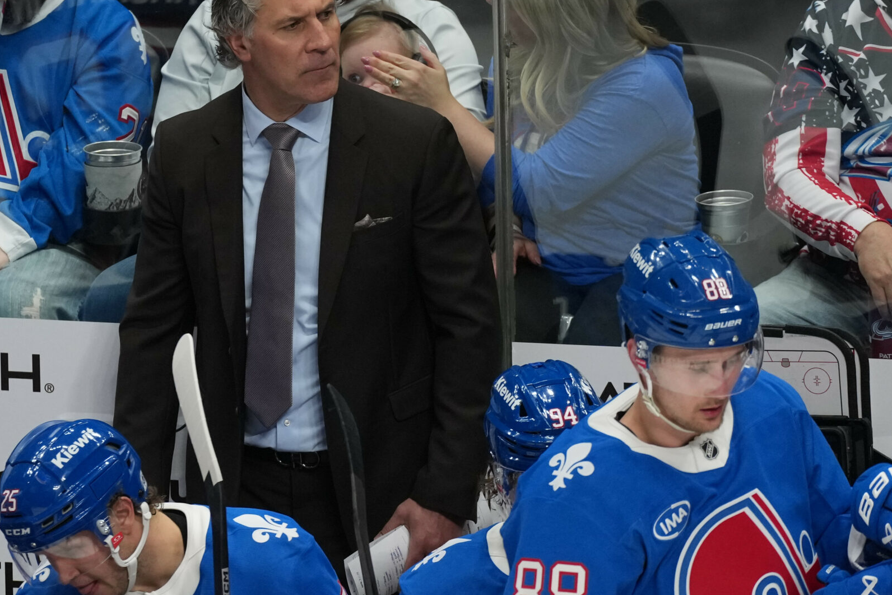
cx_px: 308
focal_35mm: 1447
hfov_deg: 1.4
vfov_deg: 1.0
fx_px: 35858
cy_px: 298
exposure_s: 1/1000
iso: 2500
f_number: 4
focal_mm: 600
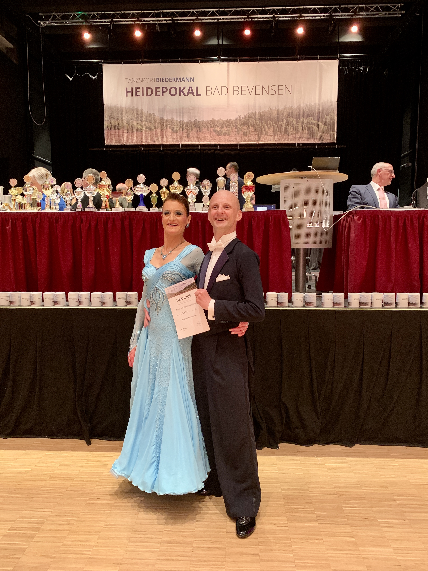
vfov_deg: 67.3
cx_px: 214
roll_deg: -1.3
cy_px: 286
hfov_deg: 53.1
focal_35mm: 26
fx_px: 429
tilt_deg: -5.7
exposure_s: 1/31
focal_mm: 4.25
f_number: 1.8
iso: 400
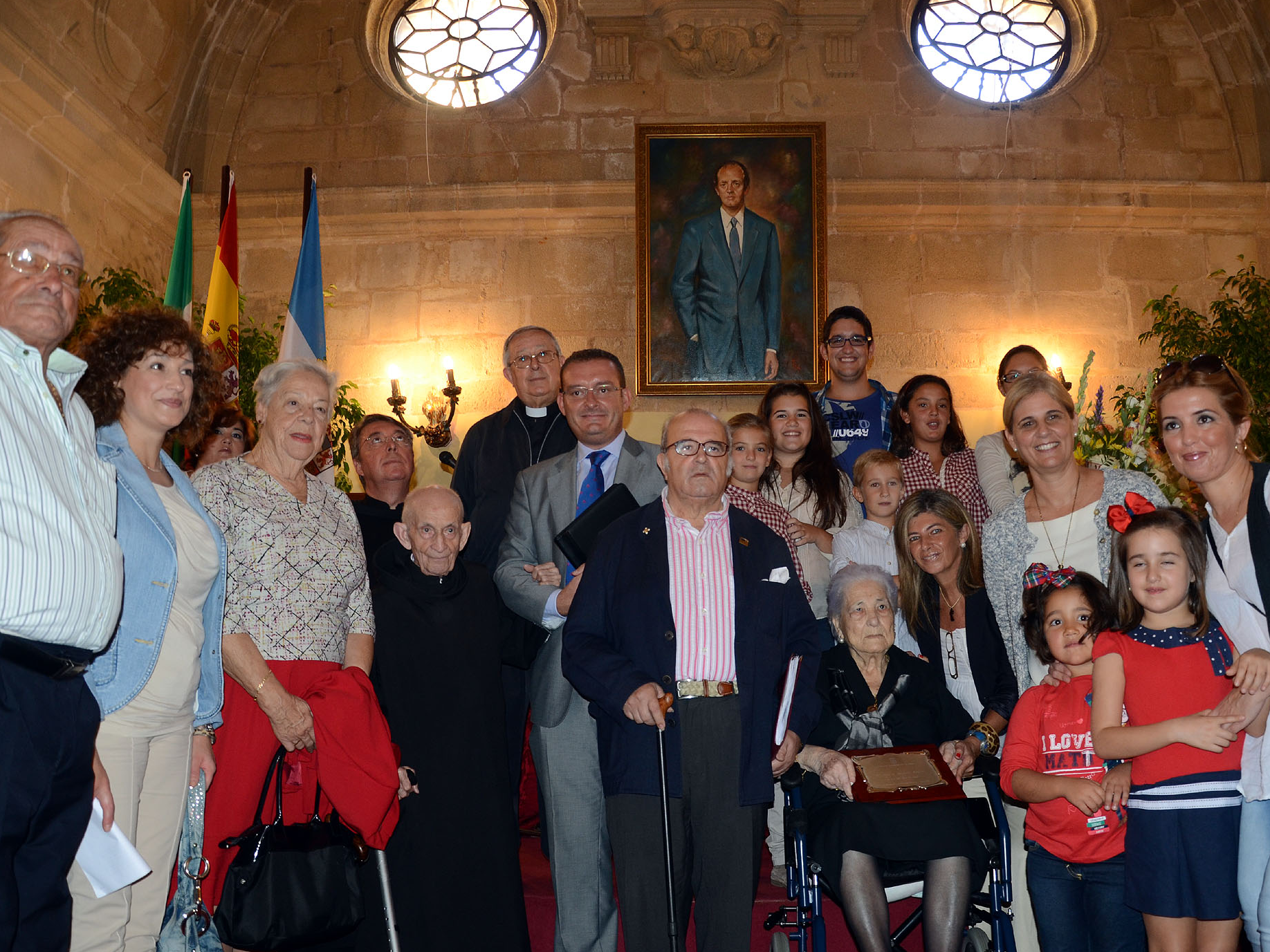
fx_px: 1101
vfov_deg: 46.8
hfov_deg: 59.9
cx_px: 685
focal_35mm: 30
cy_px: 478
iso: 400
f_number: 4
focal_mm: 18
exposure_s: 1/60
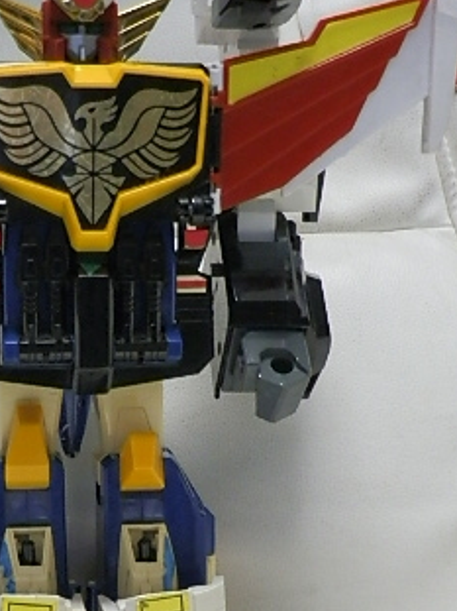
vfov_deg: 27.5
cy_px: 444
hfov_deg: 20.8
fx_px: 1233
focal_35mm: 70
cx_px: 106
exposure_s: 1/8
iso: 200
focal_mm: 6.17
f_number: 3.5
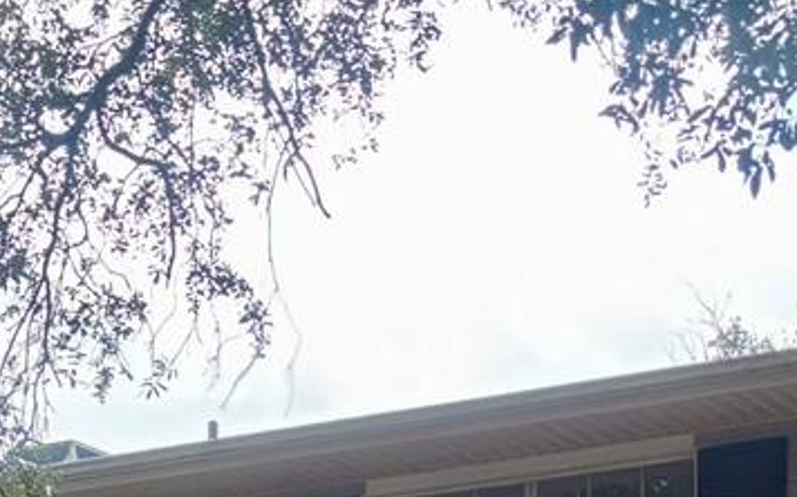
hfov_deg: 16.7
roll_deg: +0.7
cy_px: 1337
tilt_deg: -4.6
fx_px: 2692
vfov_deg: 9.1
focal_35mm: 124
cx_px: 184
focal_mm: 5.96
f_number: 1.6
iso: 50
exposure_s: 1/336
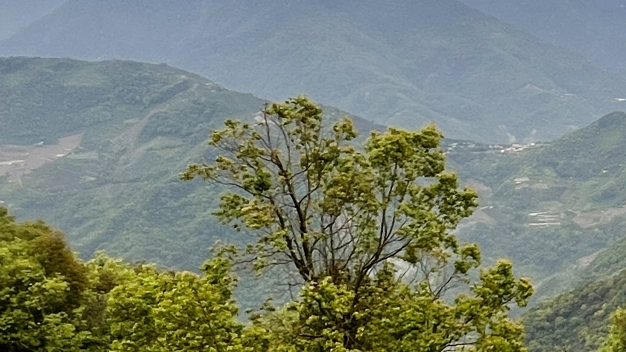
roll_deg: +2.9
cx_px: 731
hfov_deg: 32.1
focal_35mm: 55
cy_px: 114
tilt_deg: -6.3
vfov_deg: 21.7
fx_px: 913
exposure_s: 1/333
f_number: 1.8
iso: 32
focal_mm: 1.57
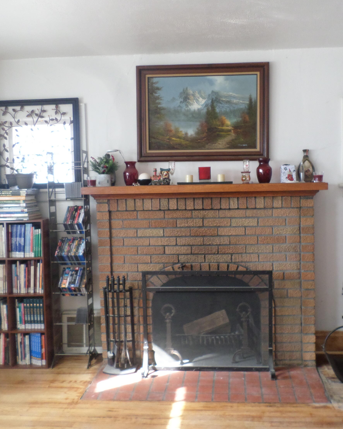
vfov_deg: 54.2
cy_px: 217
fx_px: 419
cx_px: 200
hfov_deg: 44.4
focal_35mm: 33
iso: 200
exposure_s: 1/30
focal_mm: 4.5
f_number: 2.5
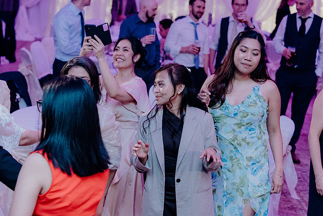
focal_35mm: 100
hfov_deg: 20.4
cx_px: 162
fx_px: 897
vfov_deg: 13.7
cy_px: 108
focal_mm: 67
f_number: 3.5
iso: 3200
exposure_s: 1/160
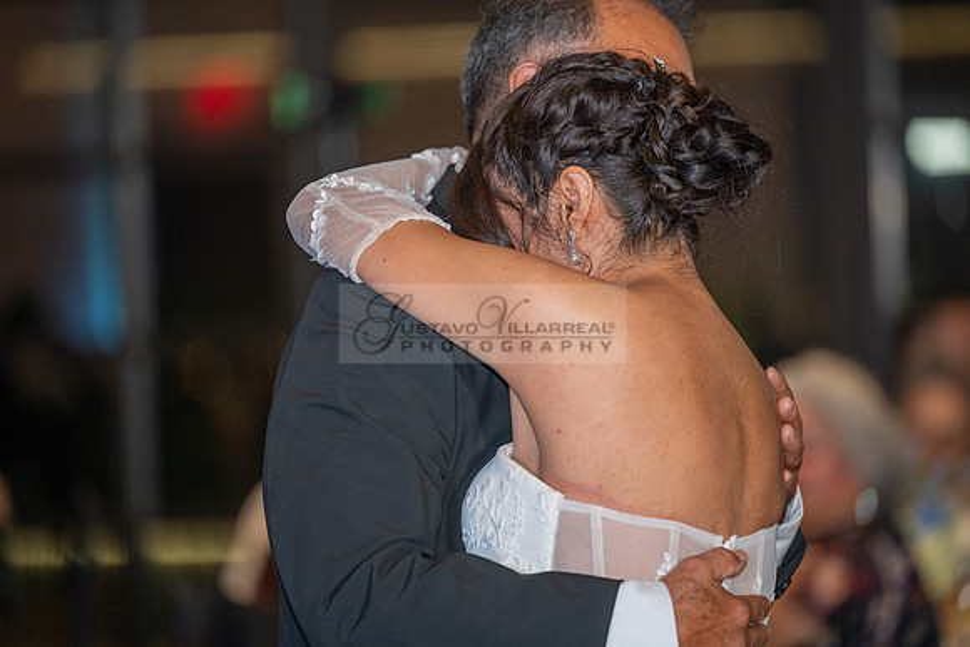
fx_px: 5390
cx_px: 485
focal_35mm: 200
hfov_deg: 10.3
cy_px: 324
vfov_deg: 6.9
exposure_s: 1/125
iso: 1000
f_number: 2.8
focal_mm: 200
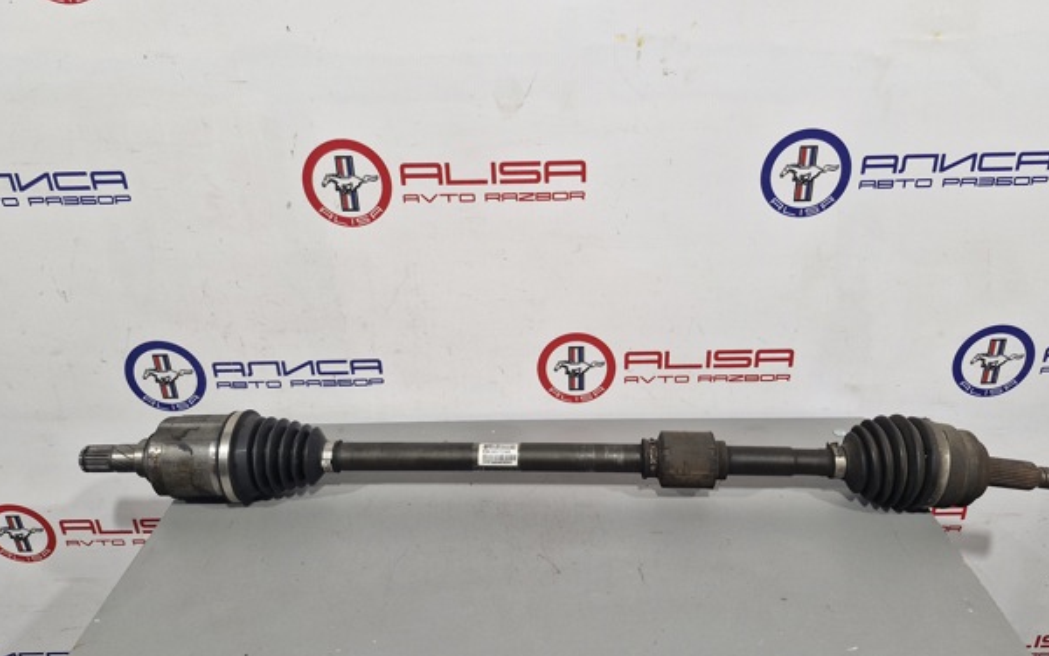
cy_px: 332
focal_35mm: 26
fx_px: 743
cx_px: 551
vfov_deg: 47.6
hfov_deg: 70.4
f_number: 1.8
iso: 200
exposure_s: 1/100
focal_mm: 5.54
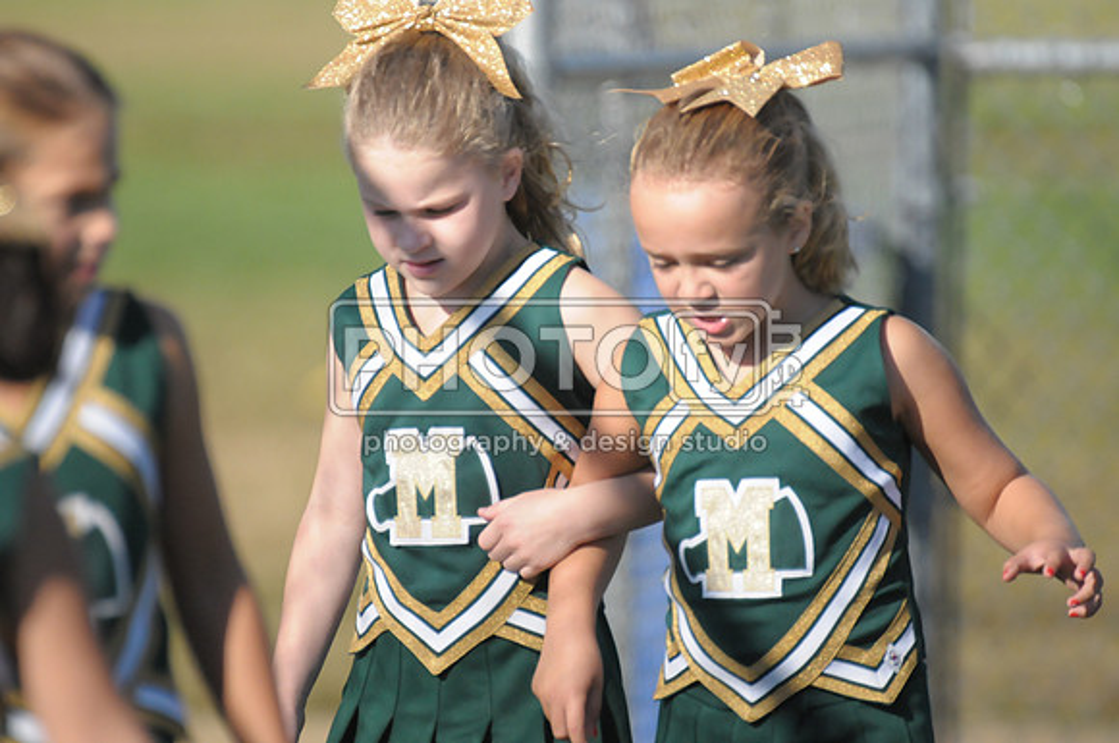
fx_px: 18624
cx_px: 560
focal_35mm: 600
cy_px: 372
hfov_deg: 3.4
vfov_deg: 2.3
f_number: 4
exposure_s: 1/8000
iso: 1600
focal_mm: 400
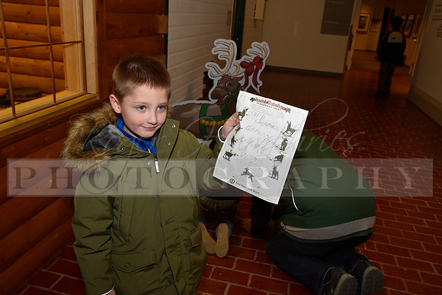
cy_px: 148
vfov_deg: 42.3
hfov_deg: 60.3
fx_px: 381
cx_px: 221
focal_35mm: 31
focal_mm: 31
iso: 1600
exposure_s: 1/60
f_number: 8
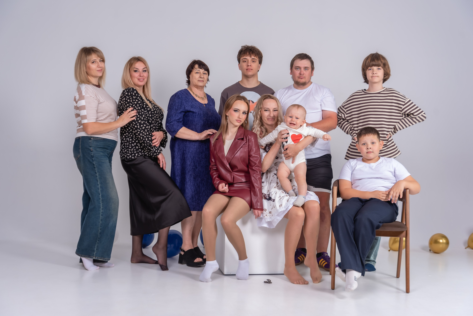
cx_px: 236
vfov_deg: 31.9
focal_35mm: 42
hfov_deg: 46.4
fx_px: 552
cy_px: 158
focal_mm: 42
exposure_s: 1/100
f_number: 4.2
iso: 200
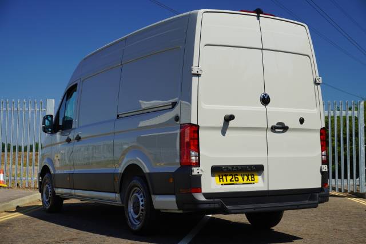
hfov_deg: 36.0
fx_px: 564
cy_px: 122
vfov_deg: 24.4
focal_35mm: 56
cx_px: 183
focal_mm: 37
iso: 100
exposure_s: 1/100
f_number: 10
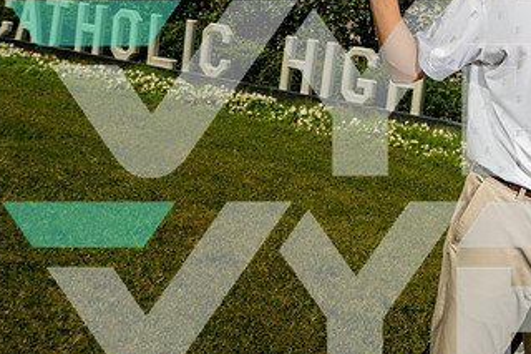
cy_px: 89
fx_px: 1150
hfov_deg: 25.5
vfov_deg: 17.4
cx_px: 430
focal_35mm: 78
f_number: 8
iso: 100
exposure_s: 1/250
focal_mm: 43
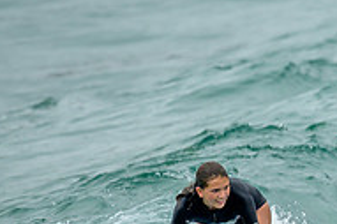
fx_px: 31136
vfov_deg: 0.4
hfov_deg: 0.6
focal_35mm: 3329
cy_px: 148
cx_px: 320
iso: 220
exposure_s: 1/2000
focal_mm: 800
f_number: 6.3
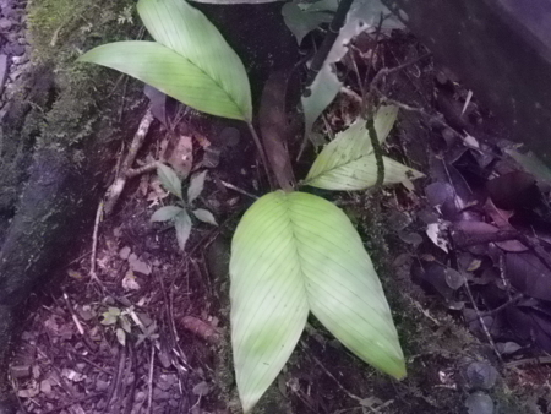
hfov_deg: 20.9
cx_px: 276
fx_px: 1497
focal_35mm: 94
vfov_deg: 15.7
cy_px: 207
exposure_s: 1/20
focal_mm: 16.7
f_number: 5
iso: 800
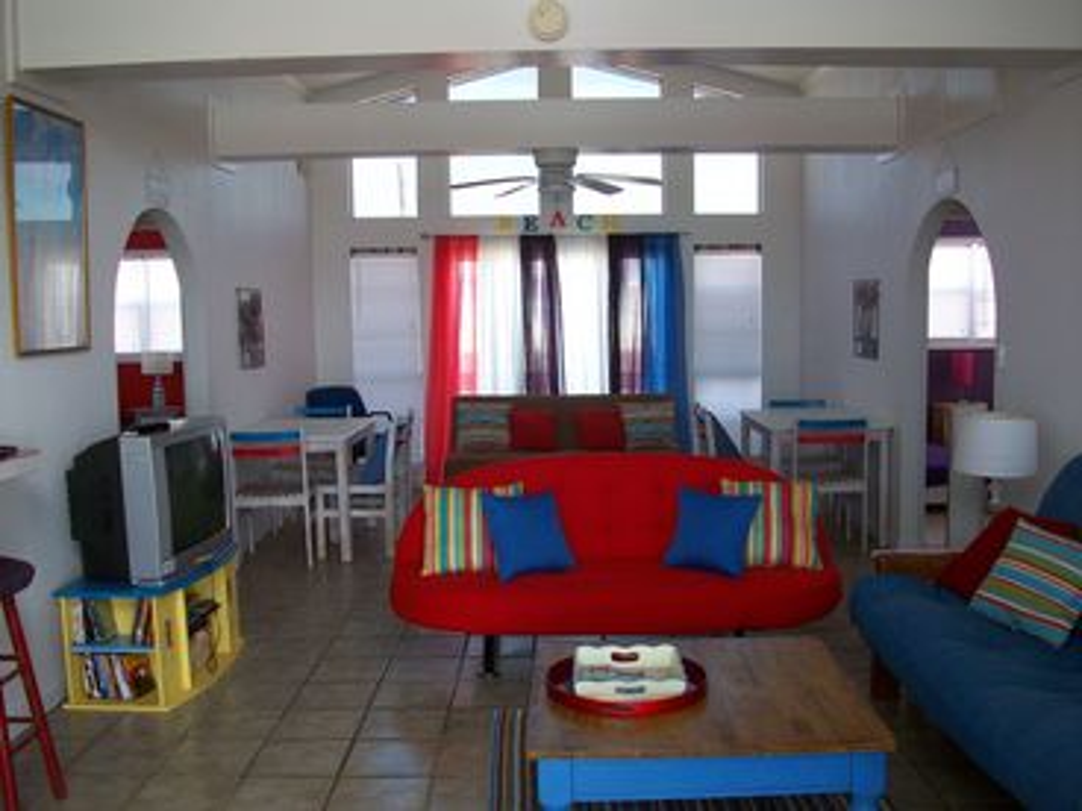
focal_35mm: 34
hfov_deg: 54.0
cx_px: 541
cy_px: 406
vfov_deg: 41.8
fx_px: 1063
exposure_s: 1/86.7
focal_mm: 5.7
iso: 80
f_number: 2.8
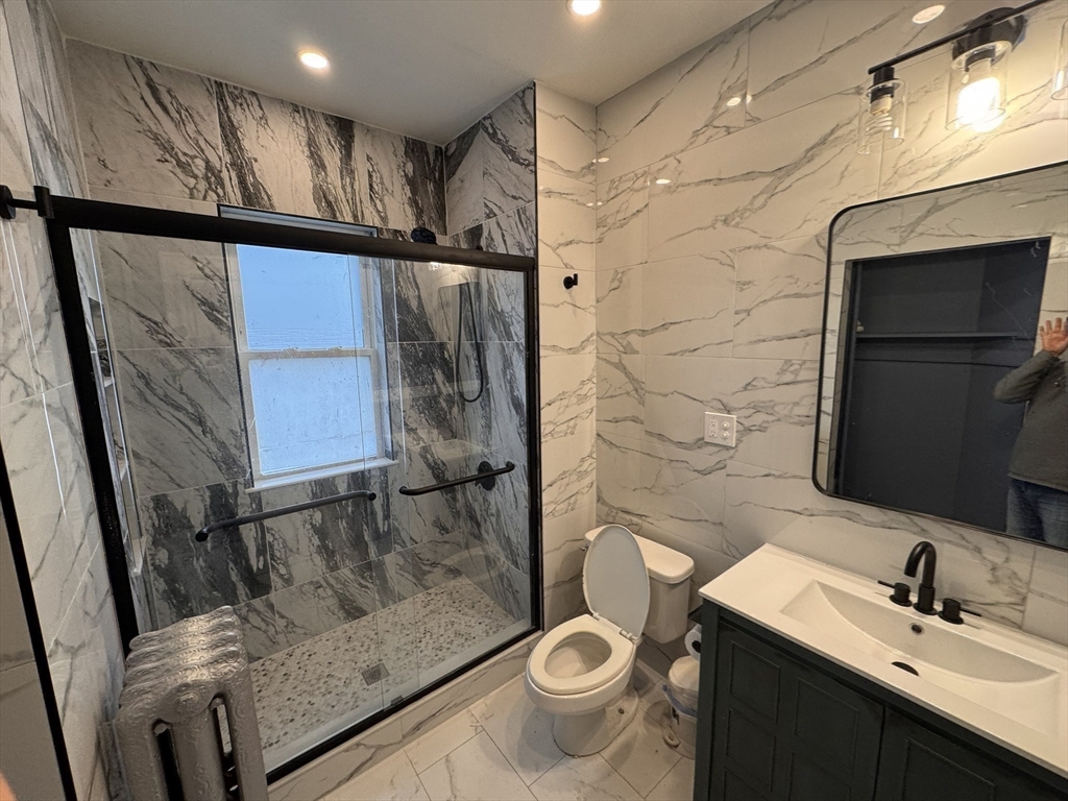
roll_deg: +1.1
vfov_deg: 85.7
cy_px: 400
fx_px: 432
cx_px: 534
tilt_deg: -8.8
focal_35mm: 14
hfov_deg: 102.1
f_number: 2.2
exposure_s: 1/120
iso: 160
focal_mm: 2.22
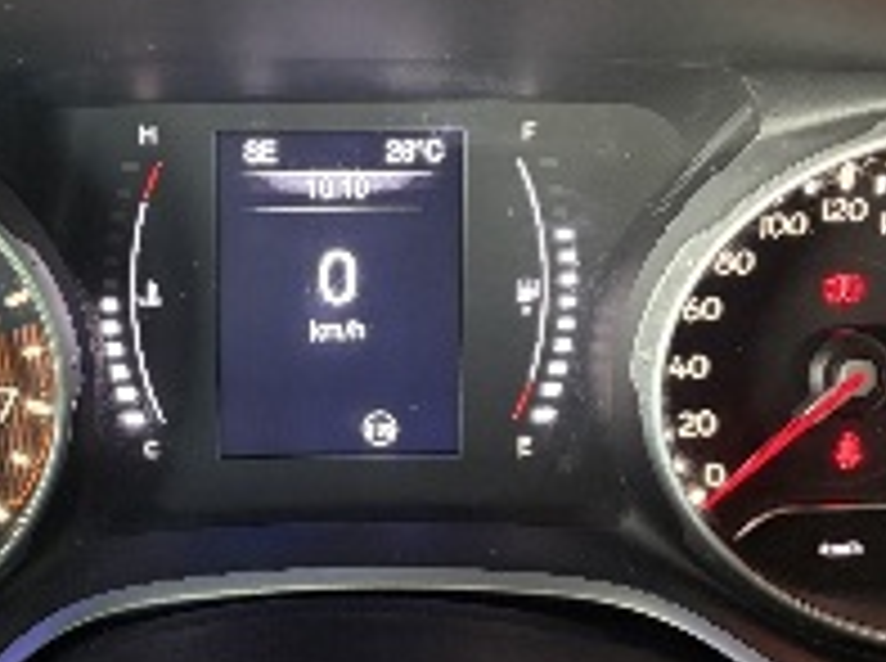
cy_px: 347
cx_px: 256
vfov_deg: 26.5
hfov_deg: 34.5
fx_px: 1405
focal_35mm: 55
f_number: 1.6
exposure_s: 1/32
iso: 640
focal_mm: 5.96
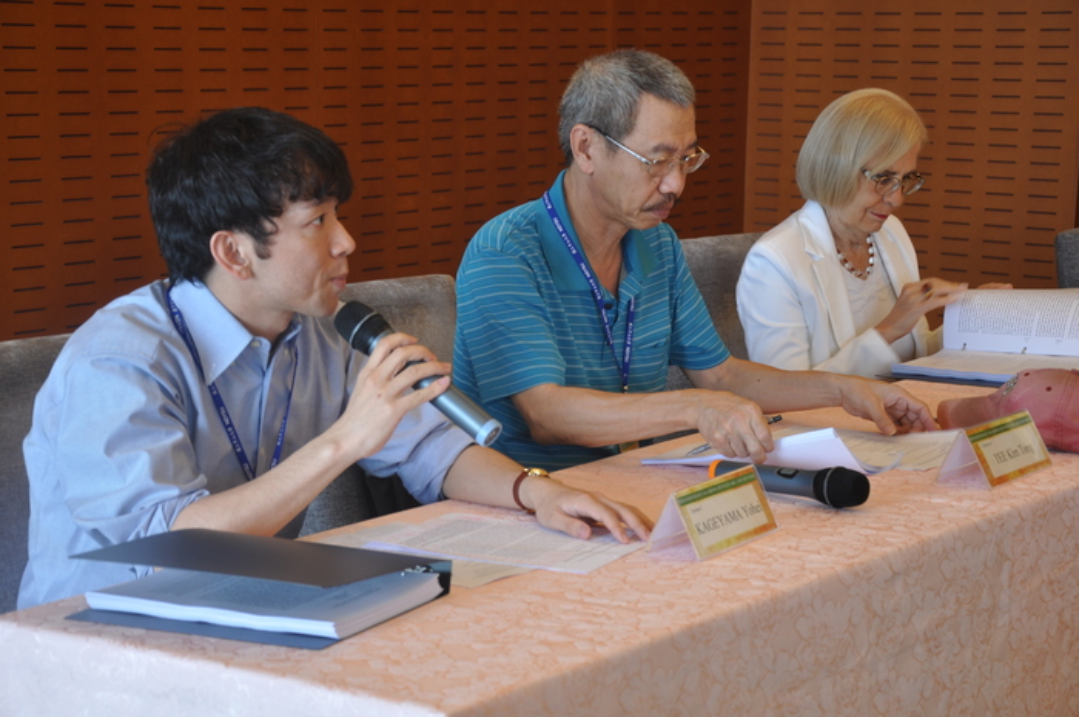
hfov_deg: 27.0
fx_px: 2245
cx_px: 540
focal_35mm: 75
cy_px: 358
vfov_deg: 18.1
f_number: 5.6
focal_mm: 50
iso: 360
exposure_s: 1/30
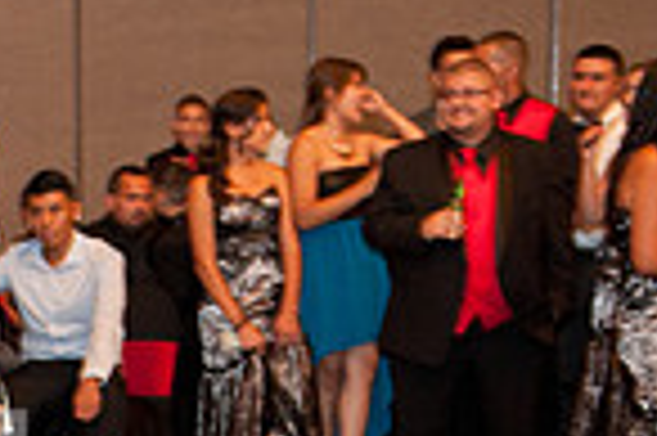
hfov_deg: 15.1
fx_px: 2315
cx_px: -302
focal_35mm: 127
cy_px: 445
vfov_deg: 10.7
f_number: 2.8
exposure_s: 1/80
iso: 800
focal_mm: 32
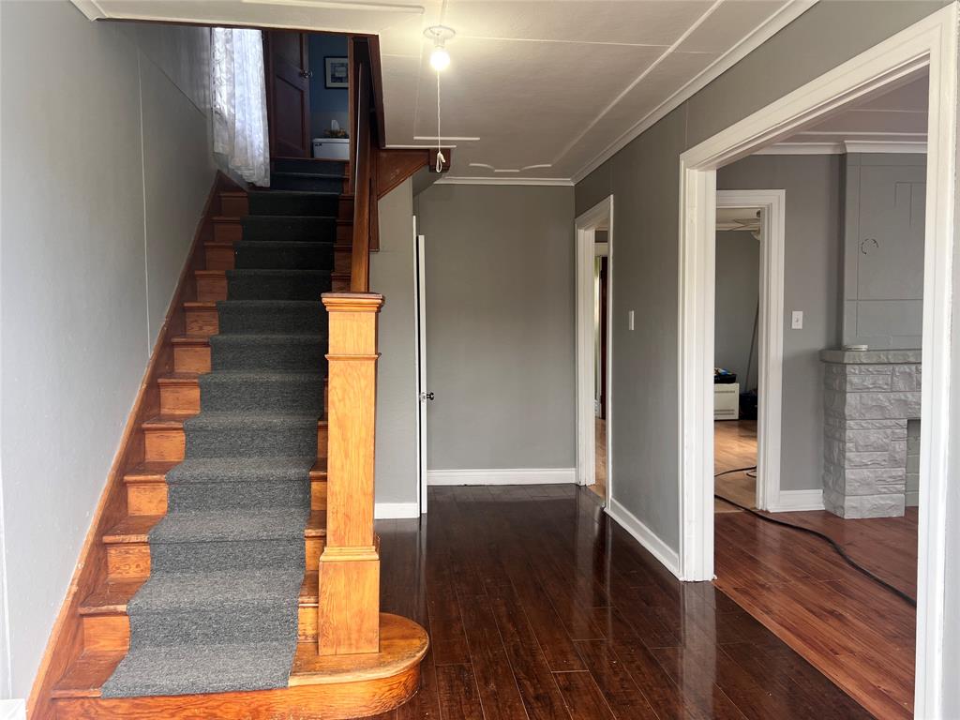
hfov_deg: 67.3
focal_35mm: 26
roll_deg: +1.2
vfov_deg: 53.1
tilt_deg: -3.0
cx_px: 480
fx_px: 721
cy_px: 360
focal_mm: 5.7
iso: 80
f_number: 1.5
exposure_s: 1/121
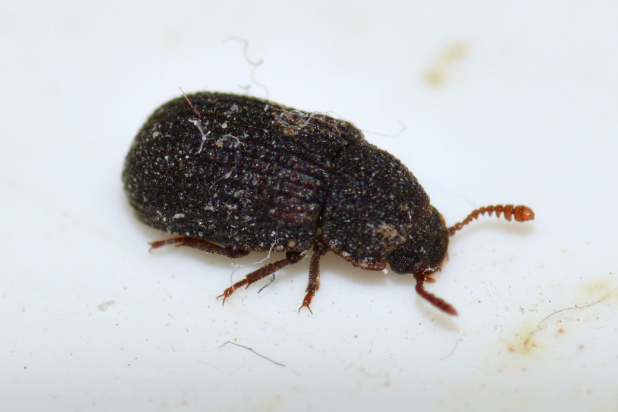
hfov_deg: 13.7
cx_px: 309
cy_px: 206
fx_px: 2575
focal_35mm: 150
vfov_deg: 9.1
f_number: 18
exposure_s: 1/200
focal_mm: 100
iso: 100
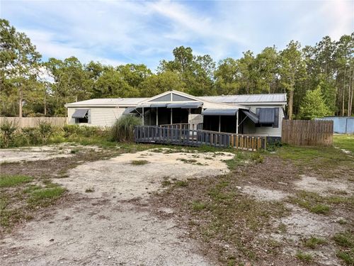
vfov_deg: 56.8
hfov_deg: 71.6
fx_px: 245
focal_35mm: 24
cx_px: 177
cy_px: 133
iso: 80
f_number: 1.78
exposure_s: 1/1855
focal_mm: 6.76
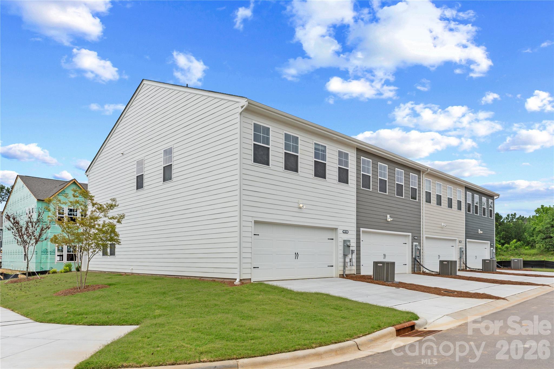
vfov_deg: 53.1
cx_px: 277
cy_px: 184
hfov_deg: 73.7
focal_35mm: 24
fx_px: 369
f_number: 7.1
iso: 200
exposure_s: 1/800
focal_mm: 24
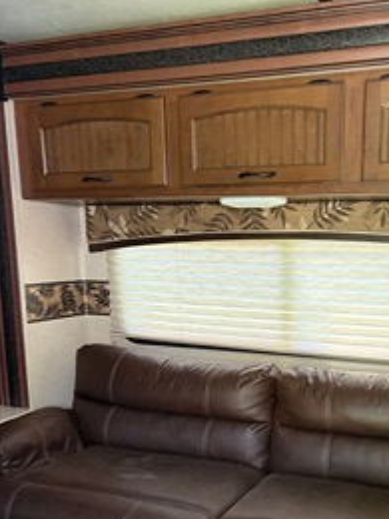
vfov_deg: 45.2
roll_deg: -0.1
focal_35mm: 40
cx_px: 265
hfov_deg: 35.5
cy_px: 389
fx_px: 599
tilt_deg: -10.4
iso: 400
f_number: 1.6
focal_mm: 5.96
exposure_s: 1/60
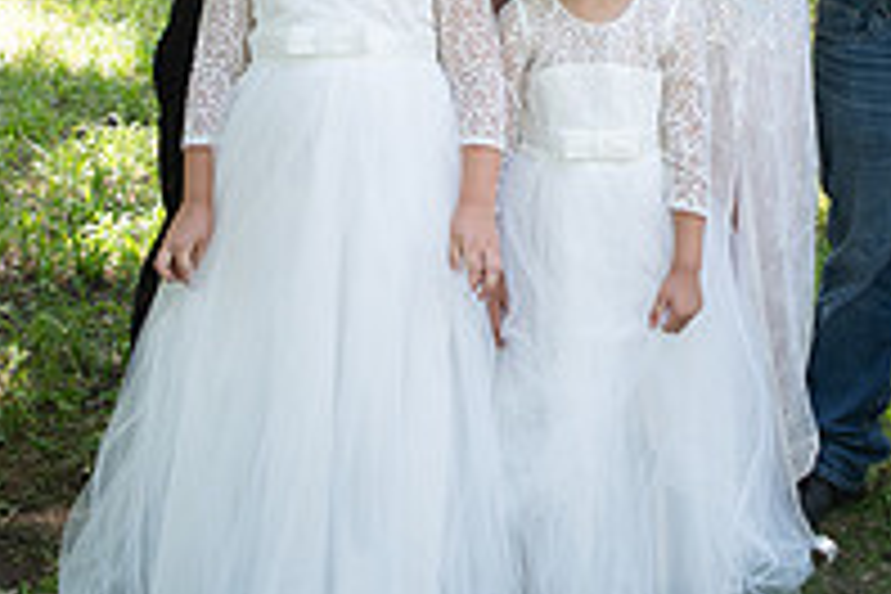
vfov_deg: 15.8
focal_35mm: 82
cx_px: 662
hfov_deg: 24.5
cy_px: -184
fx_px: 2029
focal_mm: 24
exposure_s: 1/125
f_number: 5
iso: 250
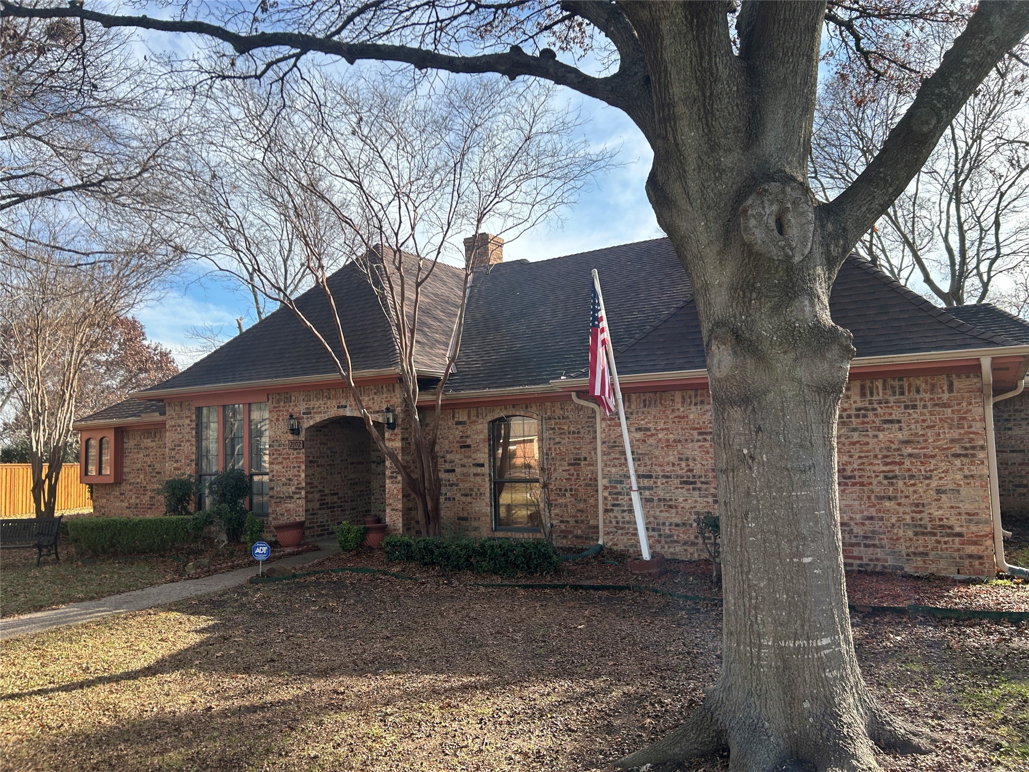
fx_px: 773
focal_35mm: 26
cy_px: 386
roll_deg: +2.2
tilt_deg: +4.0
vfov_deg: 53.1
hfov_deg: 67.3
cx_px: 514
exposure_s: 1/1808
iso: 50
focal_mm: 5.7
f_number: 1.5
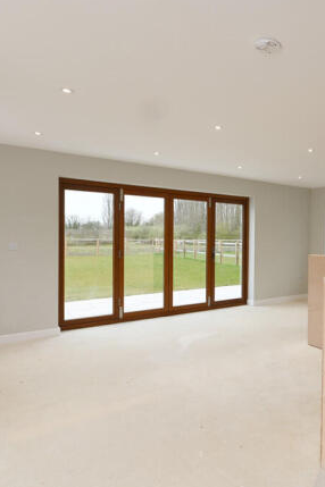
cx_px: 335
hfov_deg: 41.9
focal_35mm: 26
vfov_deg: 69.4
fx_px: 352
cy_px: 243
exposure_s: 1/15
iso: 320
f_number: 9
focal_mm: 17
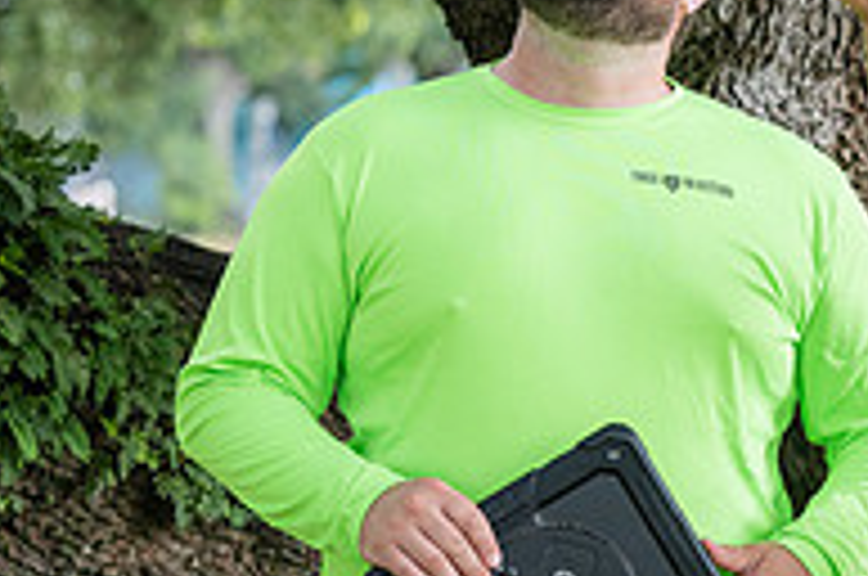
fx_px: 6162
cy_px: 295
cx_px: 881
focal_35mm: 256
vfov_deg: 5.3
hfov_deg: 8.0
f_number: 3.5
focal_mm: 85
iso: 500
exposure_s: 1/500
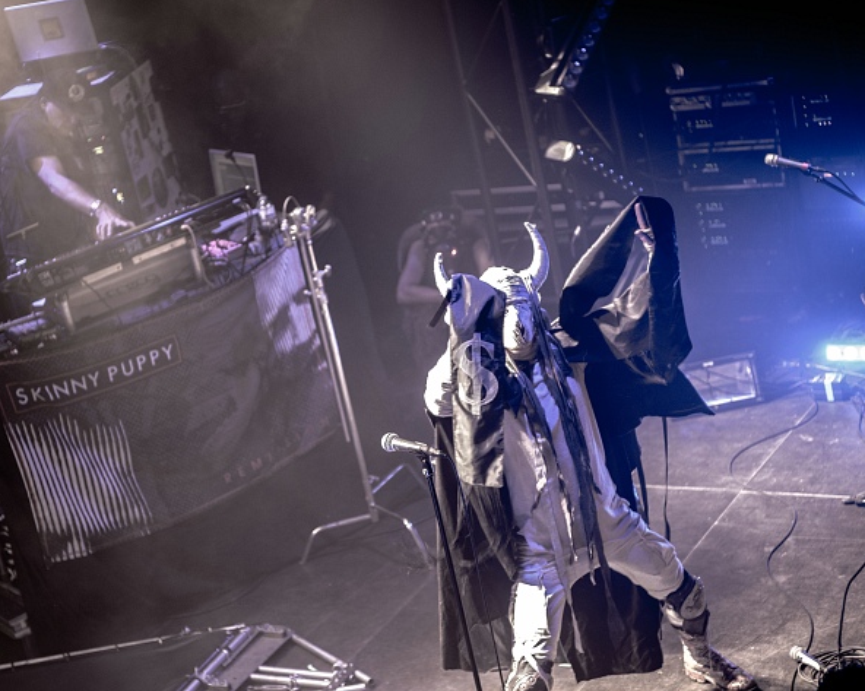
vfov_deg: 19.2
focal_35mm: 80
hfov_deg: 23.8
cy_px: 341
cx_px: 377
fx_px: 2047
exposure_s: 1/80
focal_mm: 70
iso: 1600
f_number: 2.8
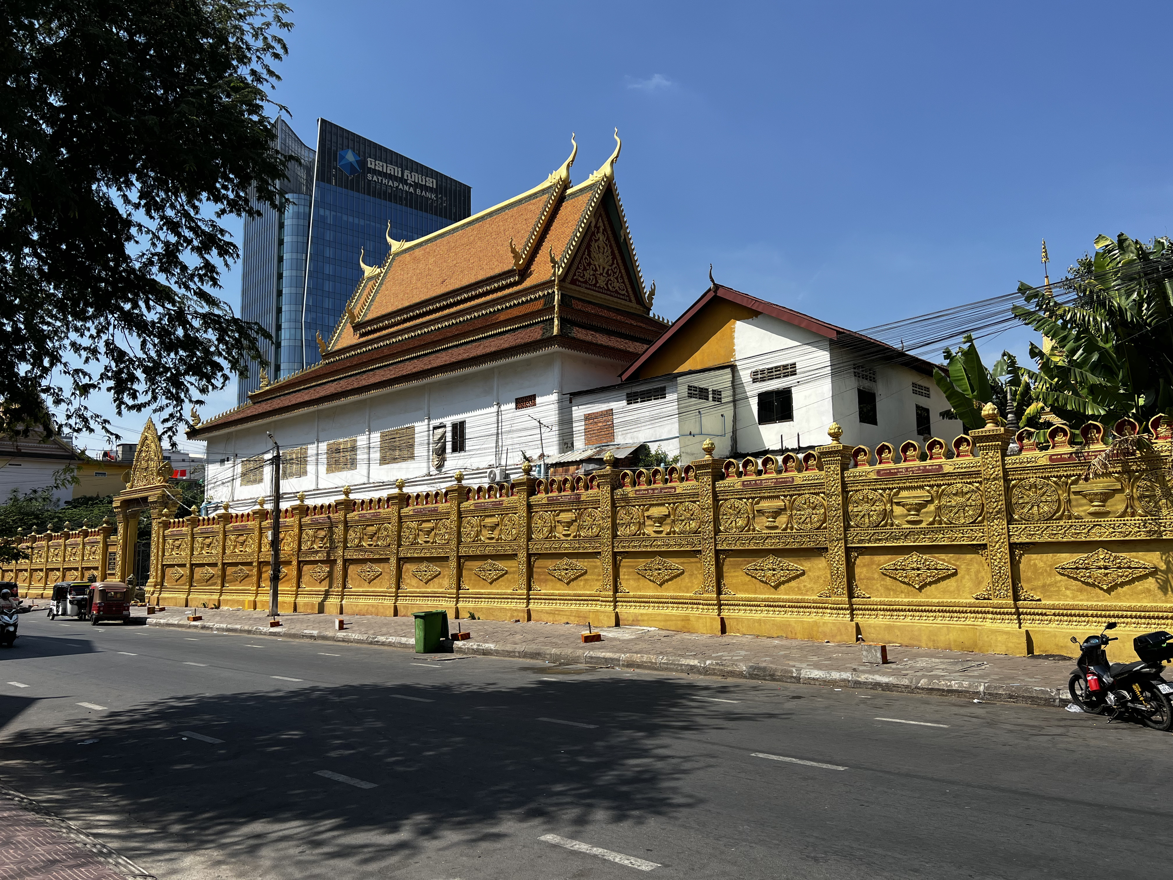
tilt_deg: +8.0
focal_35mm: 26
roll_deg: +1.0
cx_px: 586
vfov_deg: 53.1
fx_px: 881
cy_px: 440
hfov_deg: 67.3
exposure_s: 1/4831
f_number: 1.5
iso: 50
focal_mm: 5.7
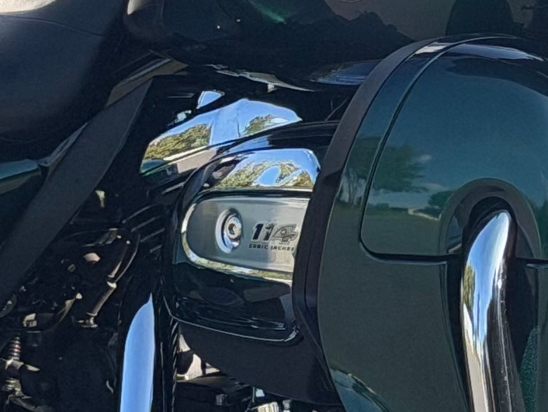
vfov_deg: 5.4
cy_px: 24
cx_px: 216
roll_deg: +0.2
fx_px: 4339
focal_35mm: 274
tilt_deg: -5.2
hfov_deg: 7.2
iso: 100
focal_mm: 6.76
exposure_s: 1/1608
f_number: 1.78
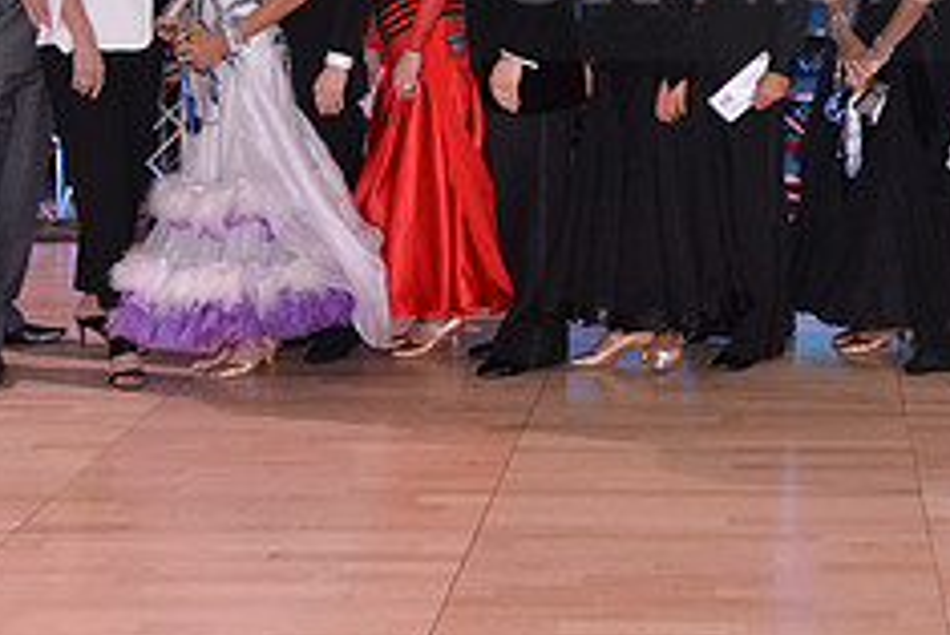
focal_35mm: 74
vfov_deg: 17.9
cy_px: -47
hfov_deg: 26.3
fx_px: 1954
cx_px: 885
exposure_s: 1/250
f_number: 4.5
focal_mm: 30
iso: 2000
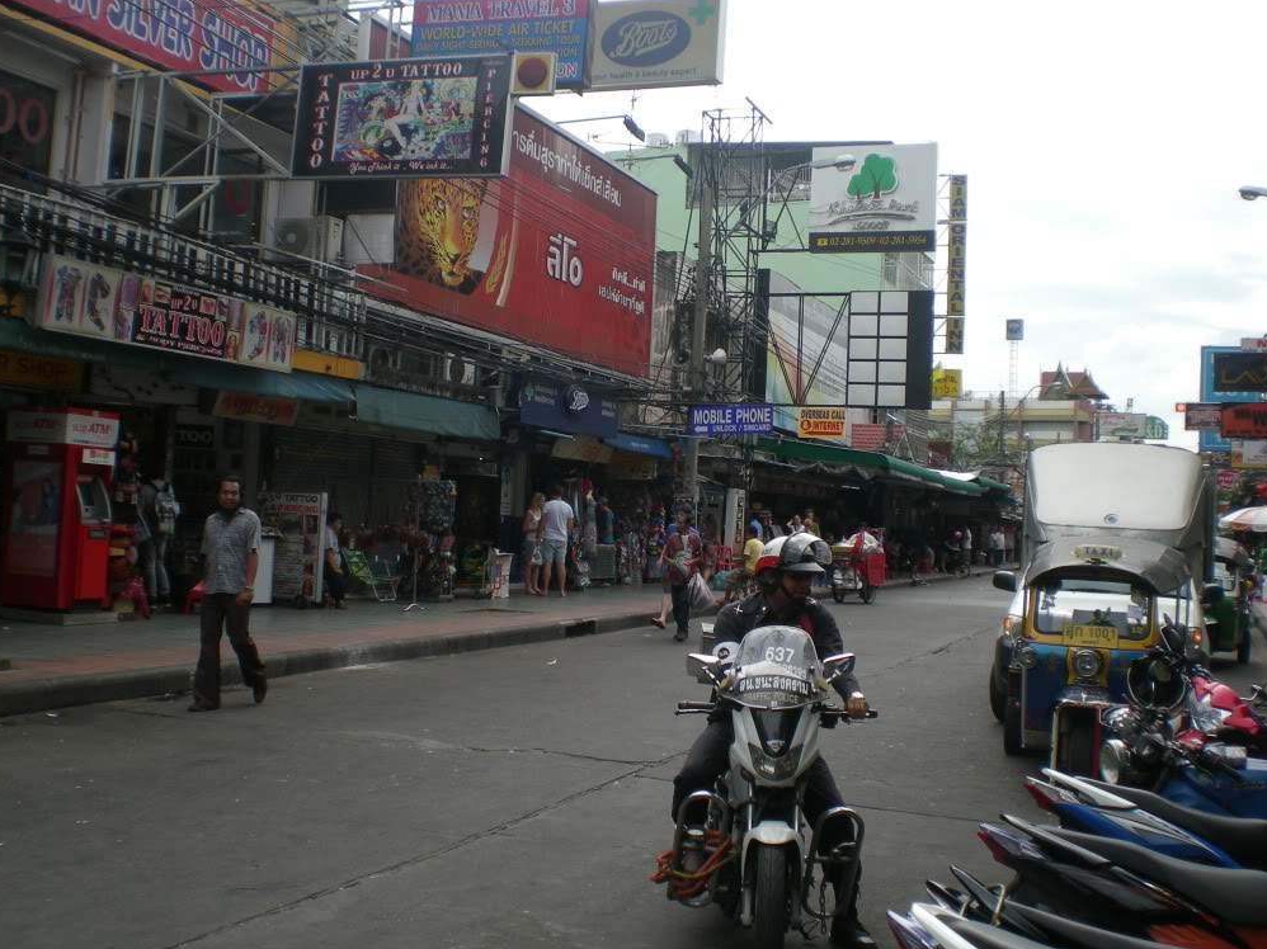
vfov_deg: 36.8
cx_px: 642
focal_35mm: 39
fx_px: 1427
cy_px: 464
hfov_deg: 47.9
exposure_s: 1/243
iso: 50
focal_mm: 6.3
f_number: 4.6
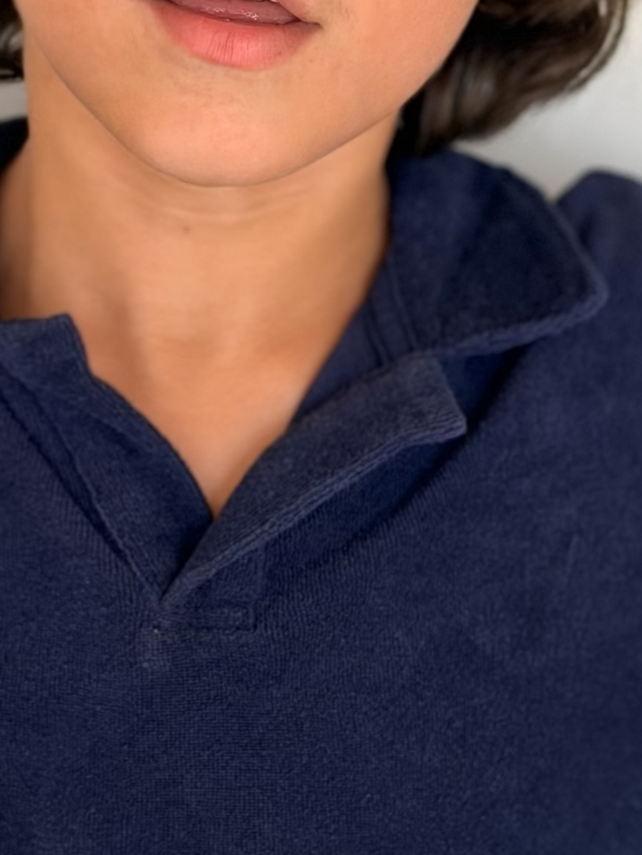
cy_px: 51
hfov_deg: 10.6
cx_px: 228
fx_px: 3461
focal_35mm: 140
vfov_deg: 13.9
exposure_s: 1/121
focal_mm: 6.76
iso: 80
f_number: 1.78
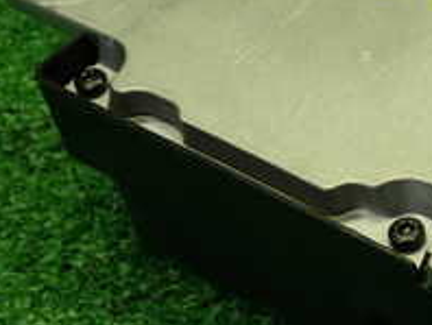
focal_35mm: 133
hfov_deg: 14.6
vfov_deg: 11.1
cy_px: 65
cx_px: 436
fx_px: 1662
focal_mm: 7.84
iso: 200
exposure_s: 1/60
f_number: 2.9
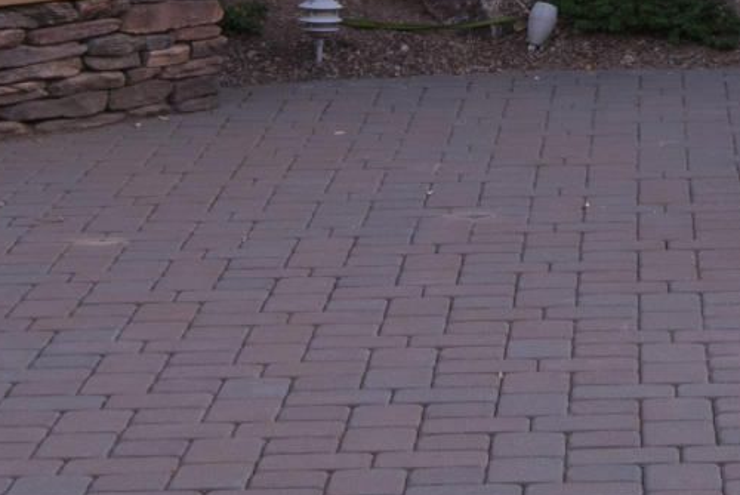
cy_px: -231
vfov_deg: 7.8
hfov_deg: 11.7
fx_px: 3579
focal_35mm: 174
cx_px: 780
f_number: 10
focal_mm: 29
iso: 400
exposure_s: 1/6
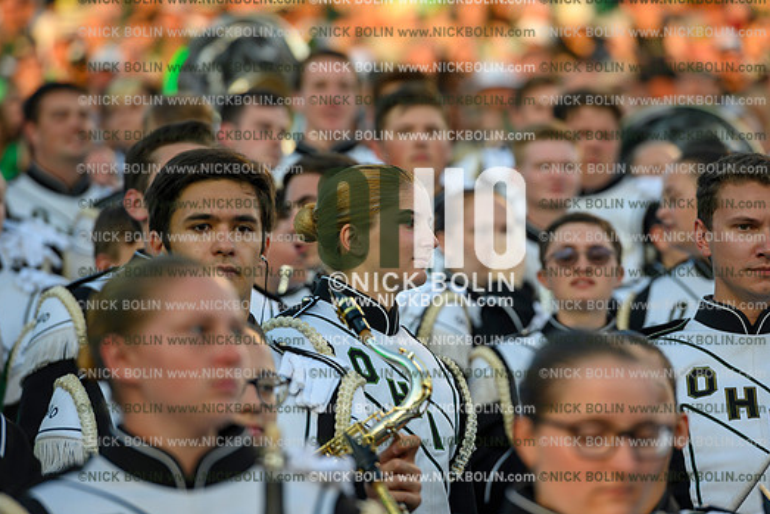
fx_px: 4749
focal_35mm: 222
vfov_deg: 6.2
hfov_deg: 9.3
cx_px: 421
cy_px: 238
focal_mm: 200
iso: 160
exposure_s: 1/125
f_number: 4
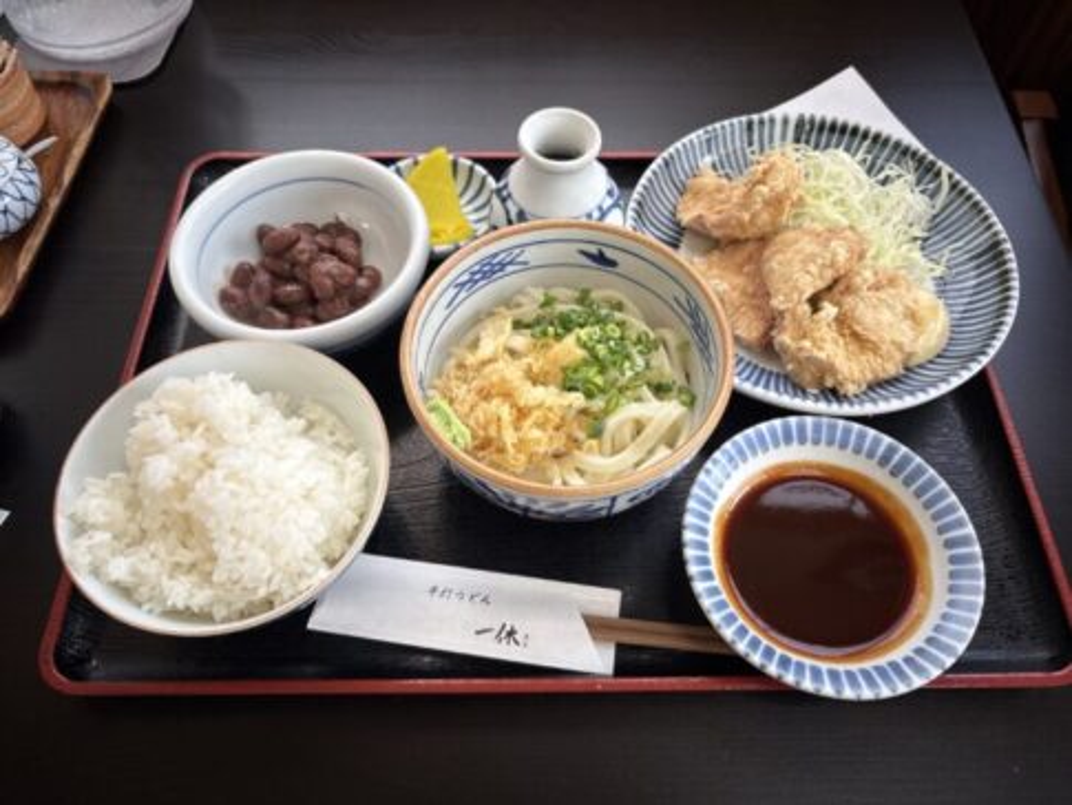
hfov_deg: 67.3
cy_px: 402
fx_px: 805
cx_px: 536
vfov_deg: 53.1
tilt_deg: -59.4
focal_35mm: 26
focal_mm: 5.96
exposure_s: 1/60
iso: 100
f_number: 1.6
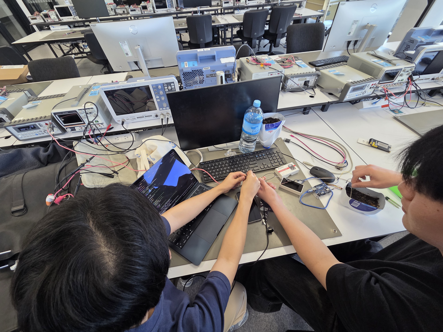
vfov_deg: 89.9
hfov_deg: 106.2
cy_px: 166
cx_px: 222
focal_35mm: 13
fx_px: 166
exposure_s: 1/100
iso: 200
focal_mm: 2.2
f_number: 2.2
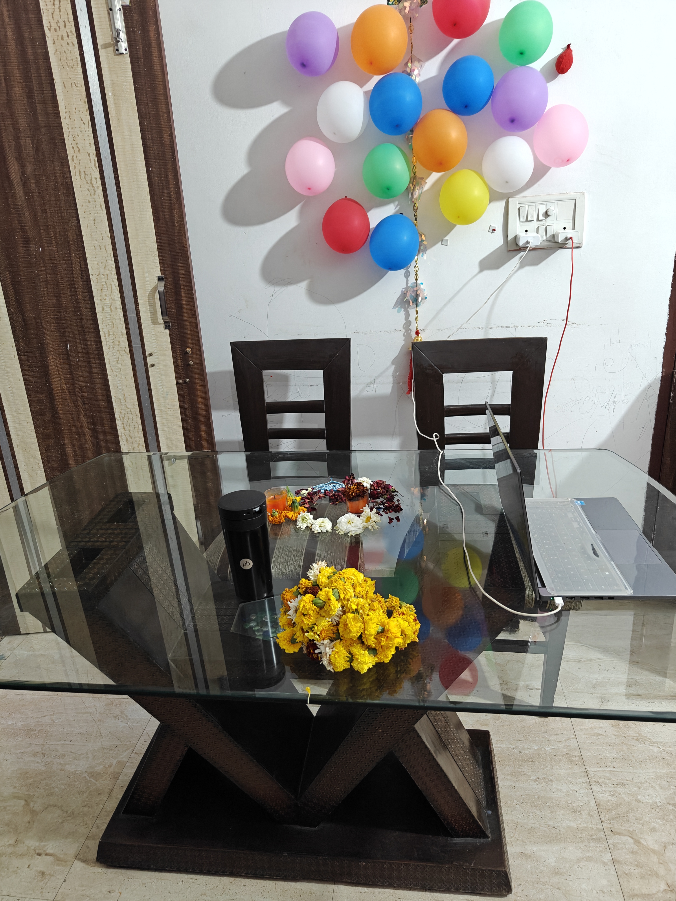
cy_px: 450
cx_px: 338
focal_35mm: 24
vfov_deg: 71.6
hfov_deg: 56.8
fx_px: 625
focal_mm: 5.59
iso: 500
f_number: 1.8
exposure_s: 1/50
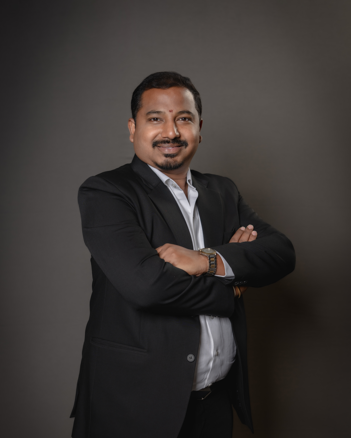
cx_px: 176
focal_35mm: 57
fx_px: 740
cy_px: 246
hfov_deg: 26.7
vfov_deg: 33.0
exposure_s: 1/200
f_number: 4
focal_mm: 50
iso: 80
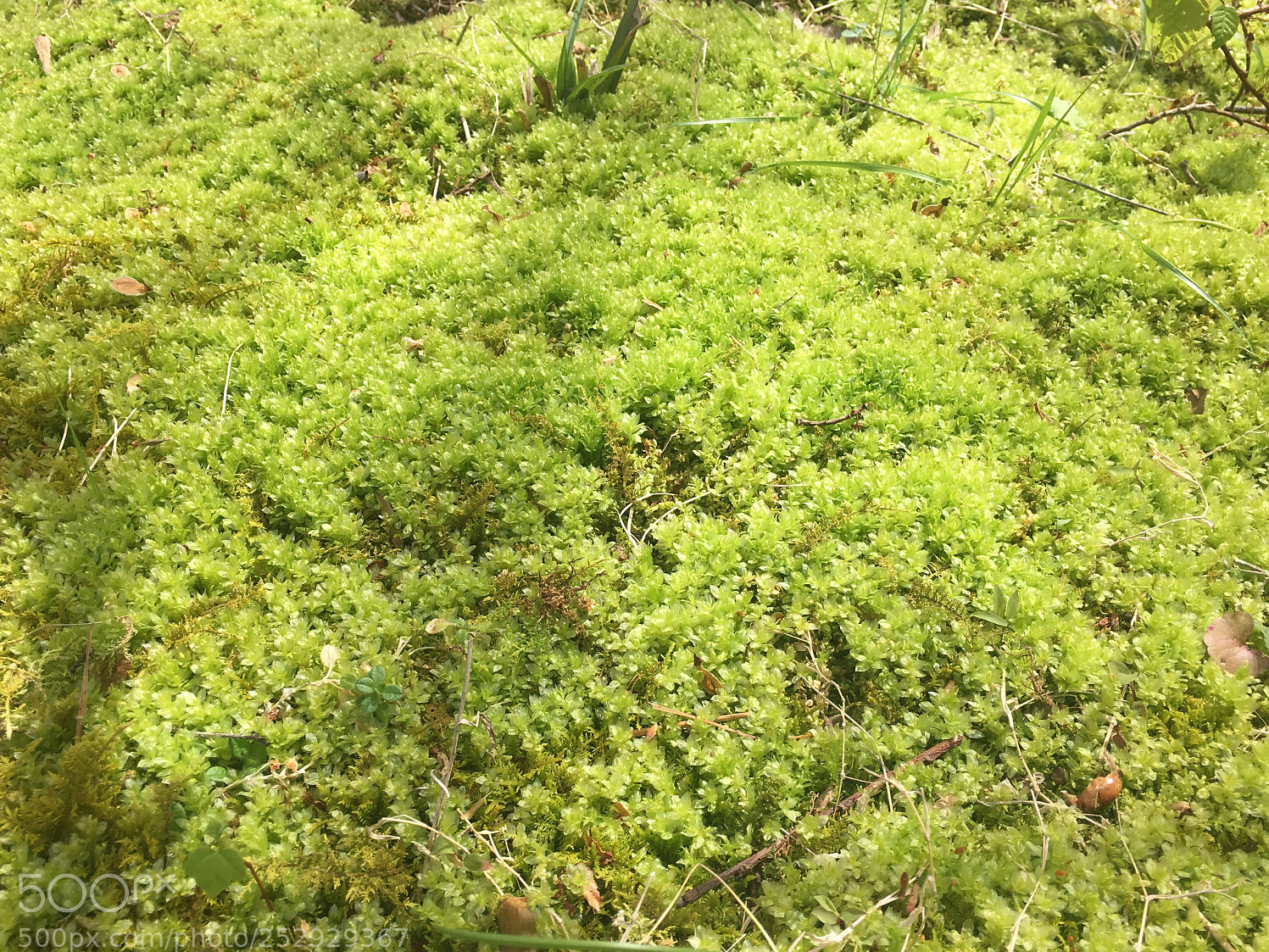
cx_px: 643
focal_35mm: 31
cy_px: 496
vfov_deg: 45.4
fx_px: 1137
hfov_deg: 58.3
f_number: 2.2
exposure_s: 1/513
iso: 25
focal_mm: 4.15
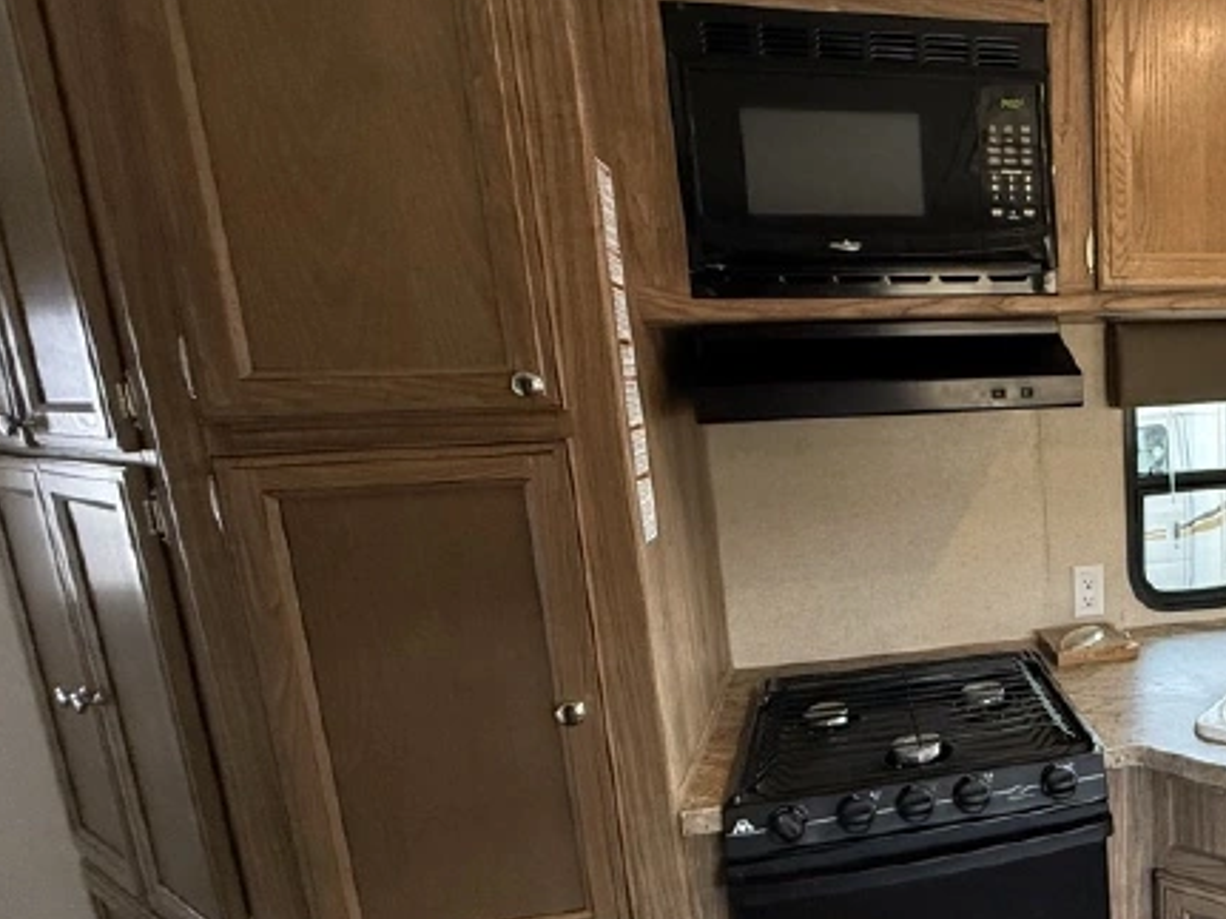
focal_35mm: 26
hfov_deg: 57.9
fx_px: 921
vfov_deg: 52.8
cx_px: 1098
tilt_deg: -9.6
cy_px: 535
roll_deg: +4.2
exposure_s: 1/99
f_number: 2.2
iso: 320
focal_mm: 2.22
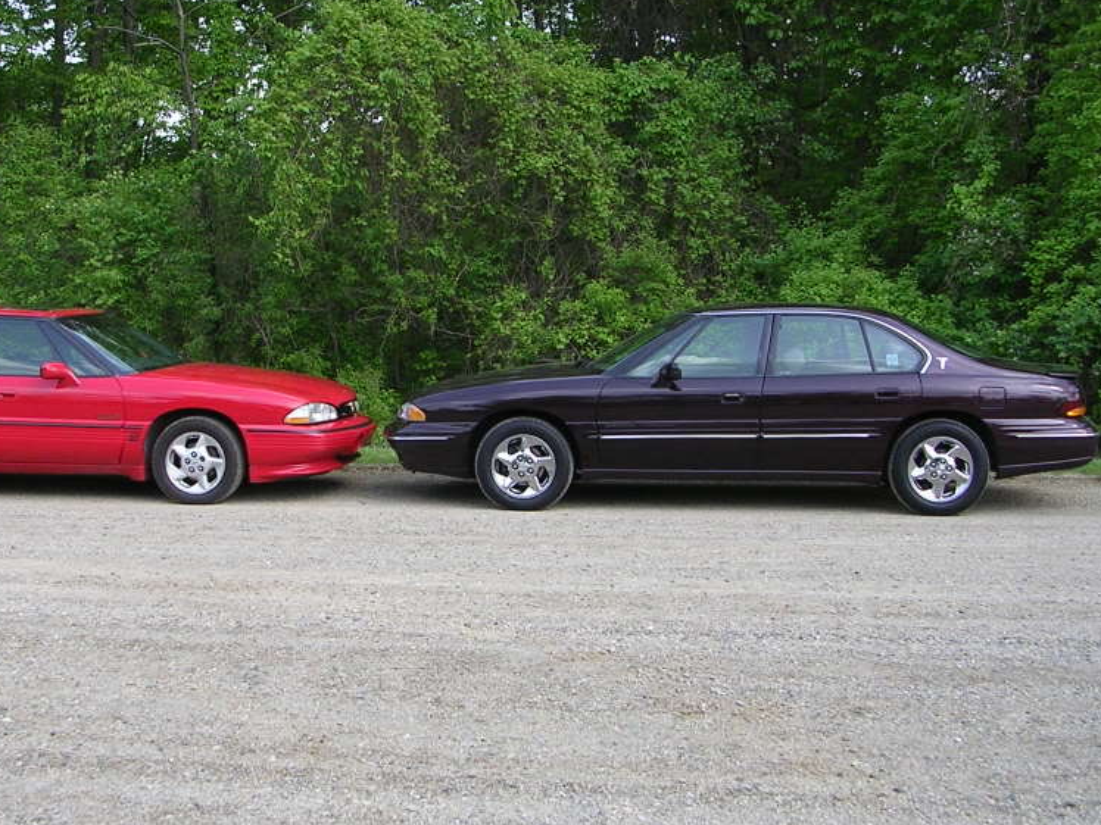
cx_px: 403
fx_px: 1654
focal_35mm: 52
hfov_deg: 36.6
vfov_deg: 28.0
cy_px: 416
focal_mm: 5.8
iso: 50
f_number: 2.8
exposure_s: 1/320
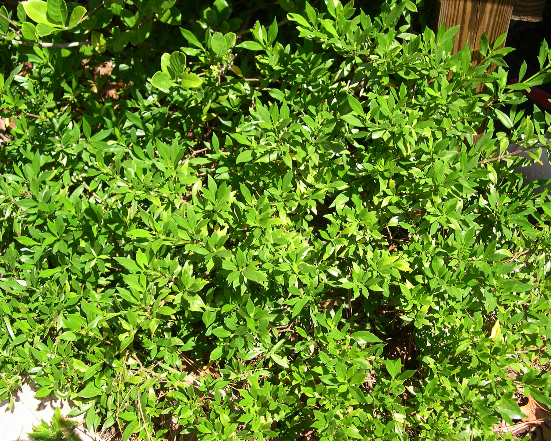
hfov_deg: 44.8
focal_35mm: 41
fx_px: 669
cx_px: 279
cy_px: 225
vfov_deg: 36.5
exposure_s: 1/452
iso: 100
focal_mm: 8
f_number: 2.8
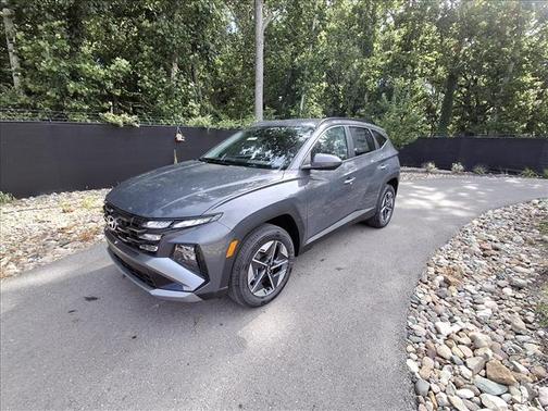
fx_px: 253
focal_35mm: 16
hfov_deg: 94.5
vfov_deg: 78.1
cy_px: 206
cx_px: 274
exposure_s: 1/303
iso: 40
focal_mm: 1.64
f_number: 2.2
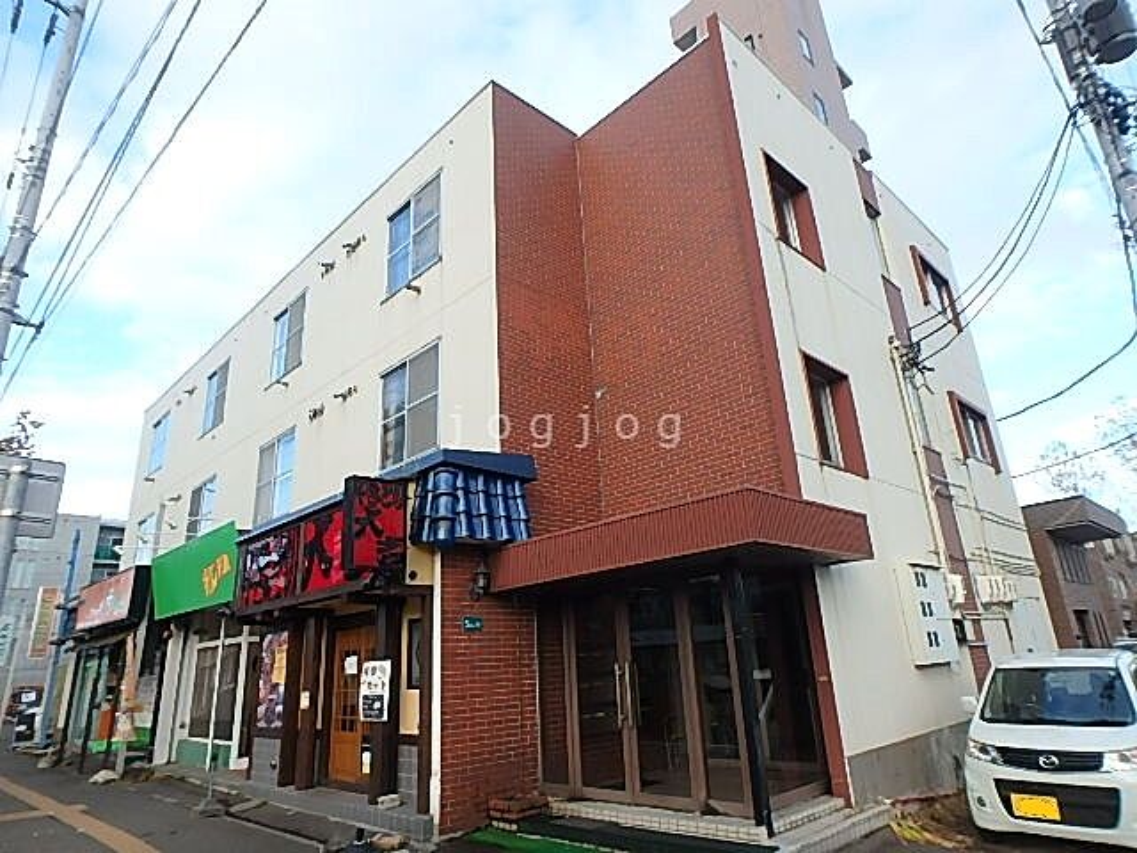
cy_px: 426
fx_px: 690
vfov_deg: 63.4
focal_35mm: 21
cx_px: 568
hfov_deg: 79.0
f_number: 3.5
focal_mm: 3.7
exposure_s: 1/160
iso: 125
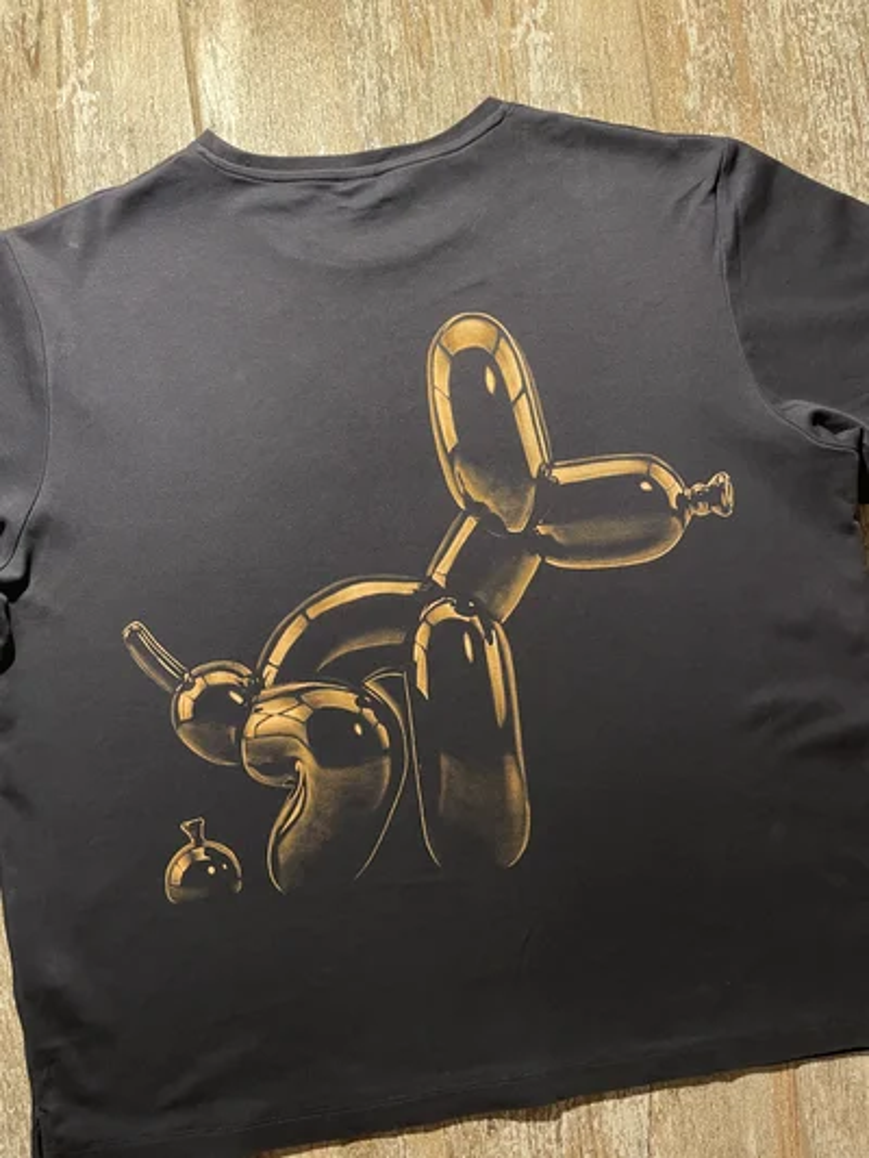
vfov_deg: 67.3
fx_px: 870
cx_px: 434
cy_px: 579
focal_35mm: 26
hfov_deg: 53.1
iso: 160
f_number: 1.6
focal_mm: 4.2
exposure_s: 1/50
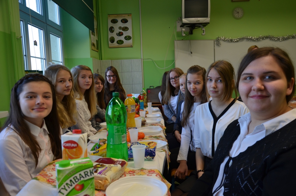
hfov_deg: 67.5
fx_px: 222
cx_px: 148
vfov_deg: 47.7
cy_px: 98
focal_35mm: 27
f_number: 4.5
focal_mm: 18
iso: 400
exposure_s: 1/80
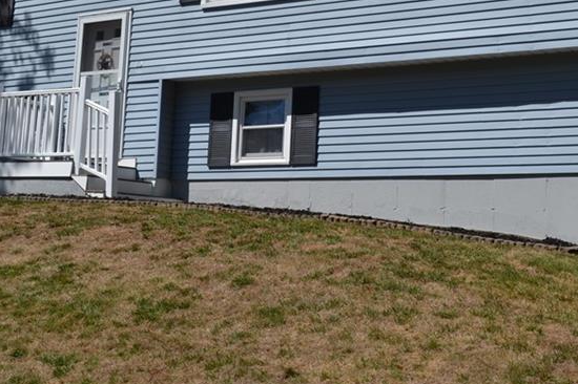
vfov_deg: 20.0
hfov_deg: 30.1
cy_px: 68
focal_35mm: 67
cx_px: 317
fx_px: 1075
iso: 100
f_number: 9
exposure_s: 1/320
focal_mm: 24
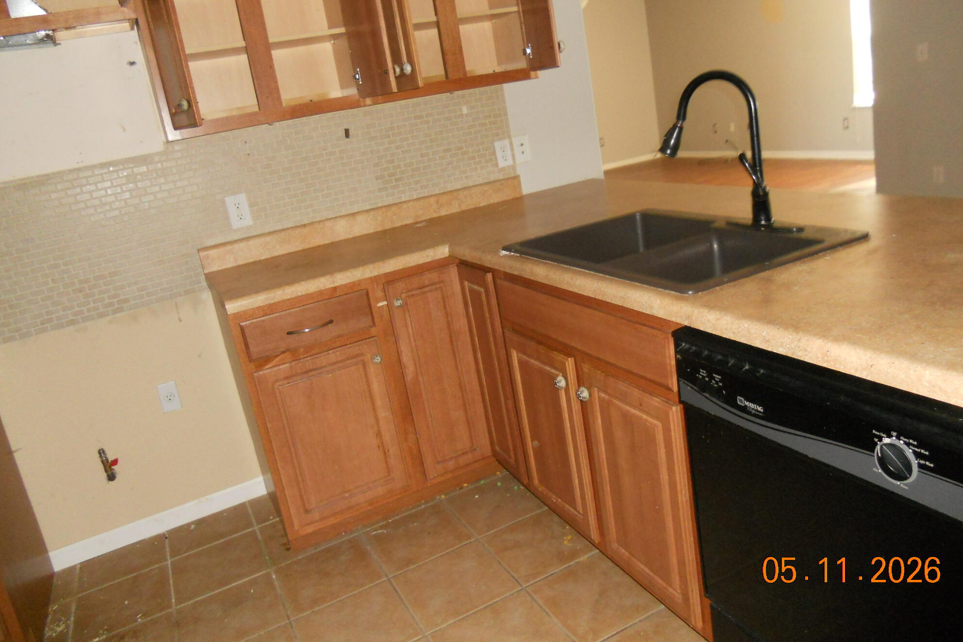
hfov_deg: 63.7
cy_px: 275
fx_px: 776
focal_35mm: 29
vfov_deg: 44.8
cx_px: 486
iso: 400
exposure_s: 1/25
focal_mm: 4.9
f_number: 3.2
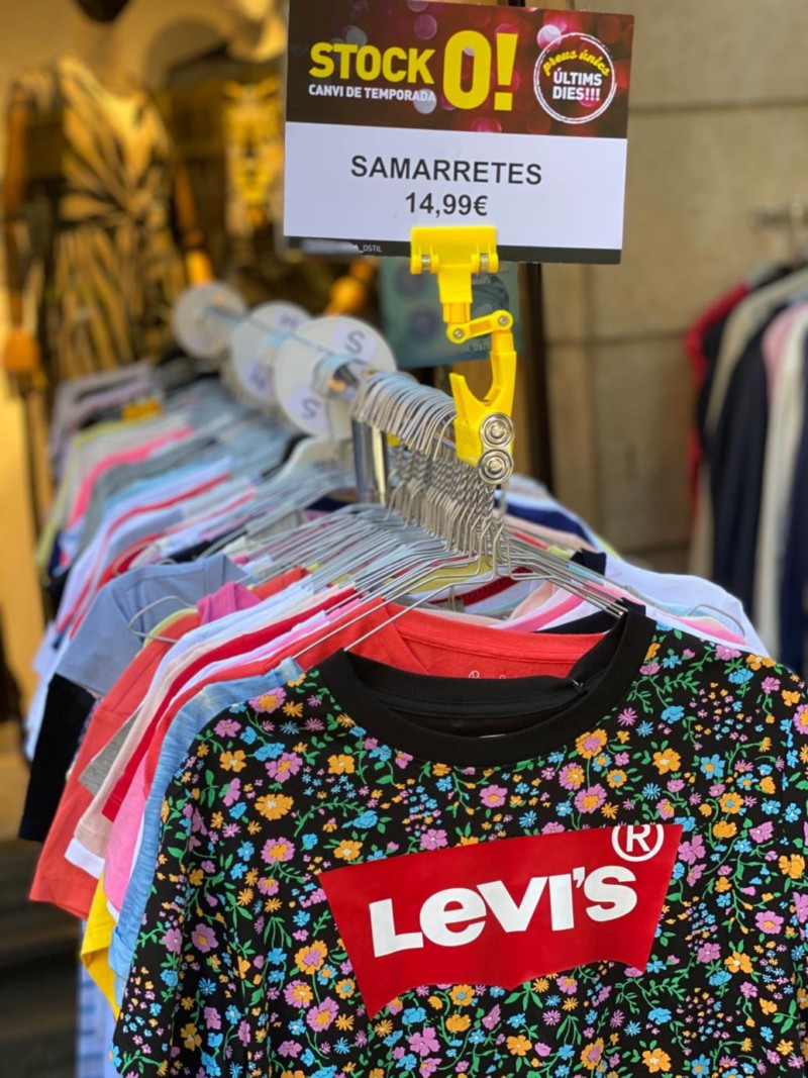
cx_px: 404
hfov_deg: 28.0
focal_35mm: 52
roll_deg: +4.7
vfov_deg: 36.8
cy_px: 539
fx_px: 1619
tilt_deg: -8.9
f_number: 2
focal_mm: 6
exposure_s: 1/122
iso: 50
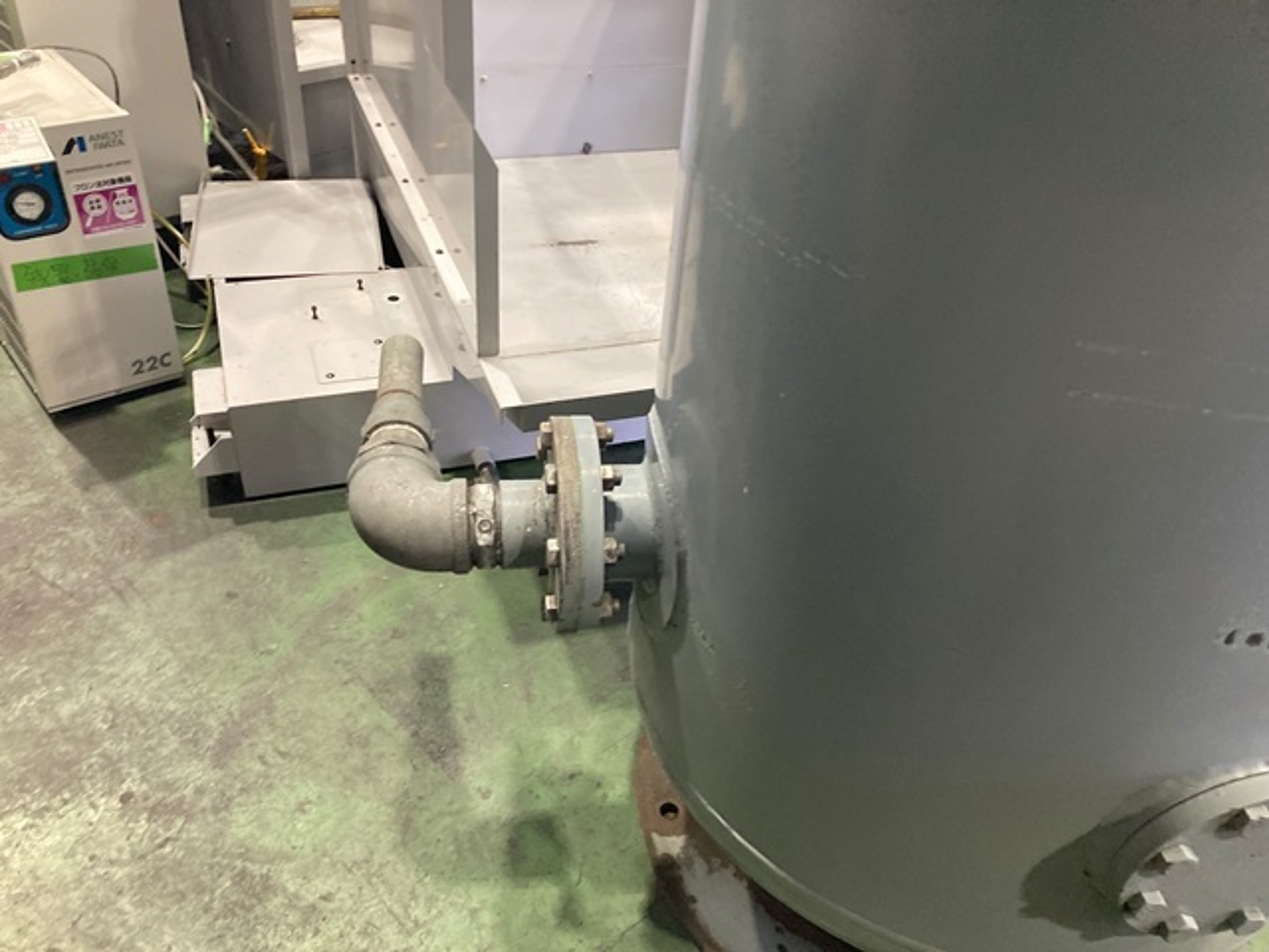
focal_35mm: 28
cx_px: 634
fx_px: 1026
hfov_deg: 63.4
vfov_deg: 49.7
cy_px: 476
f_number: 1.8
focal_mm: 3.99
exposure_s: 1/60
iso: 250
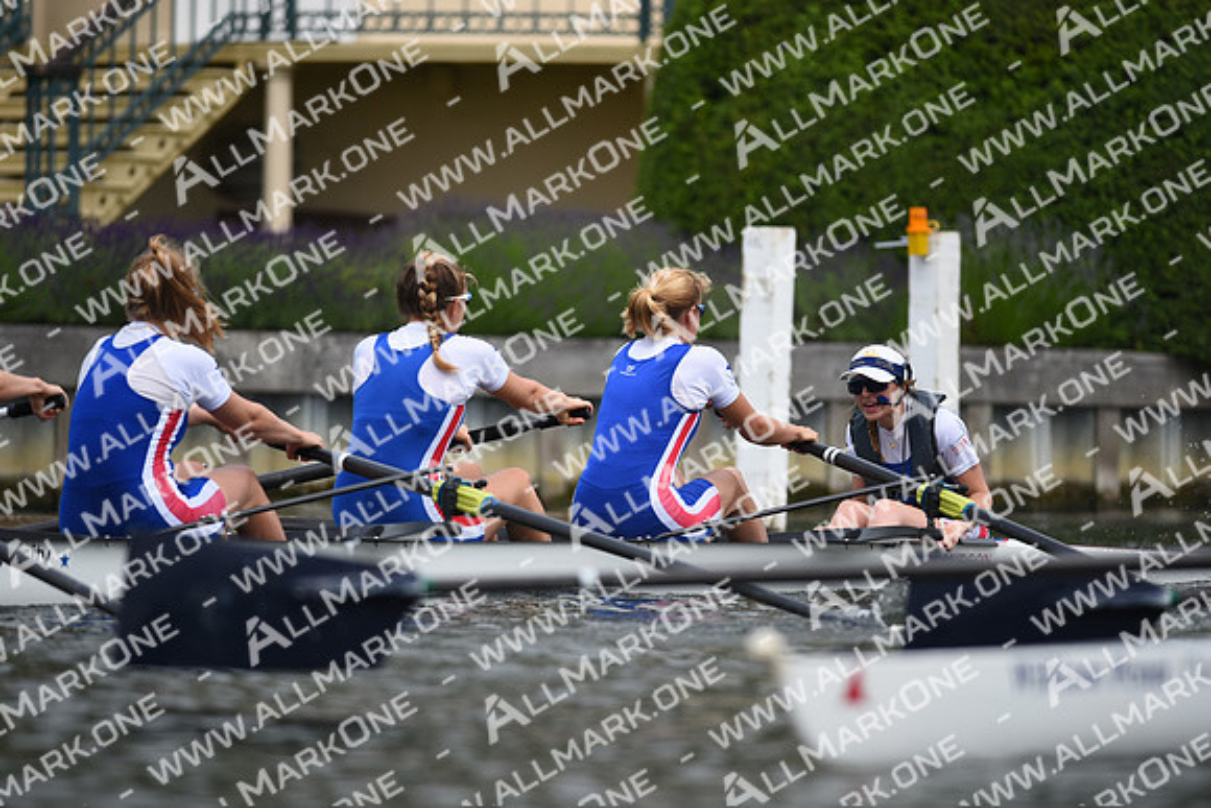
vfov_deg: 4.6
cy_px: 404
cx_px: 606
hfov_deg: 6.9
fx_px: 10094
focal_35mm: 300
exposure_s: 1/1600
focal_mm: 300
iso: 200
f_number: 4
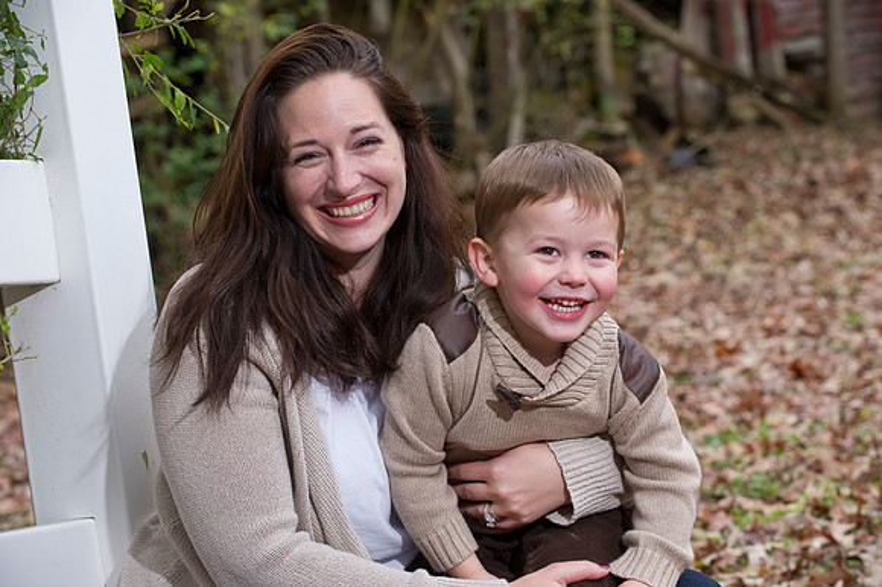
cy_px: 294
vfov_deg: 13.4
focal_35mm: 102
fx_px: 2497
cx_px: 441
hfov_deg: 20.0
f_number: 5.6
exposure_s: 1/125
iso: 800
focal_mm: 102
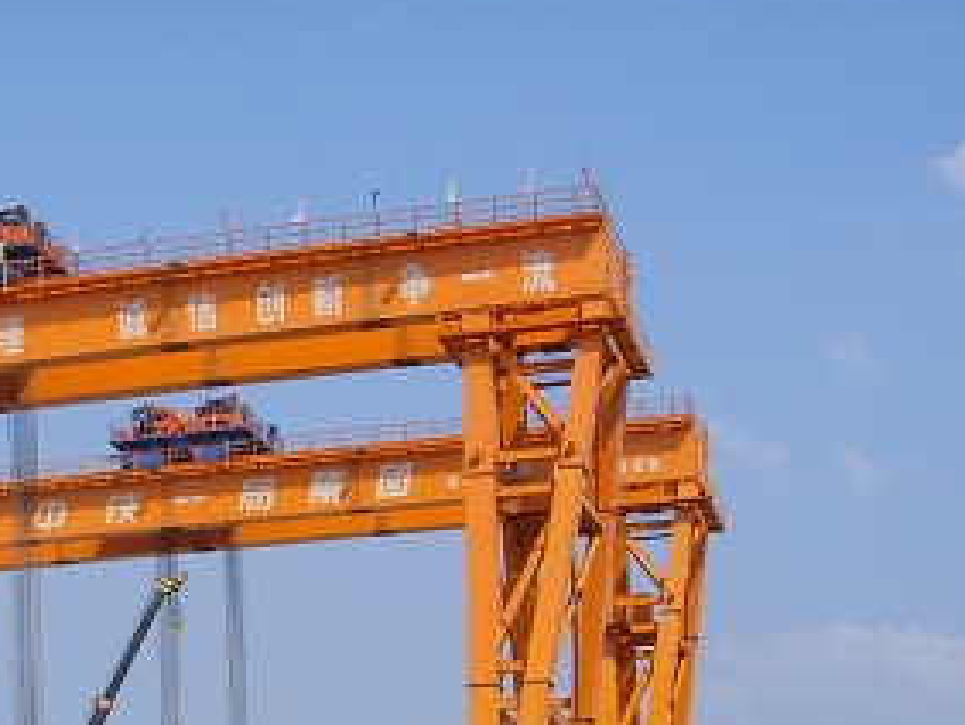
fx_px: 2372
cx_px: 145
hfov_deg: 22.6
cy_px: 682
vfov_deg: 17.1
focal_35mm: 85
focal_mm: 6.6
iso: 50
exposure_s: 1/350
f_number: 6.3
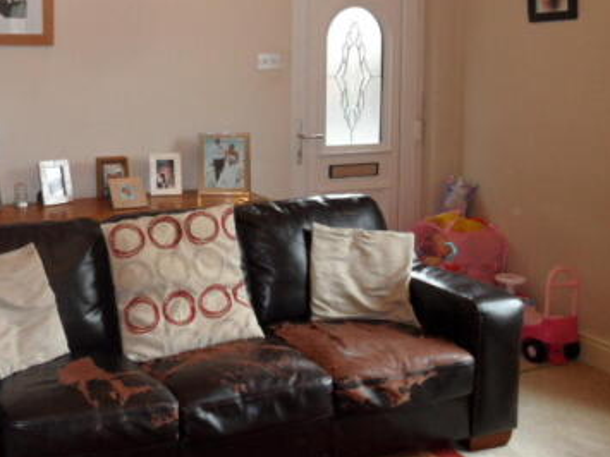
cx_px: 130
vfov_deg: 31.1
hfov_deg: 39.8
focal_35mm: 46
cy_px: 137
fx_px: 810
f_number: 3.4
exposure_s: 1/30
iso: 200
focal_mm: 4.6
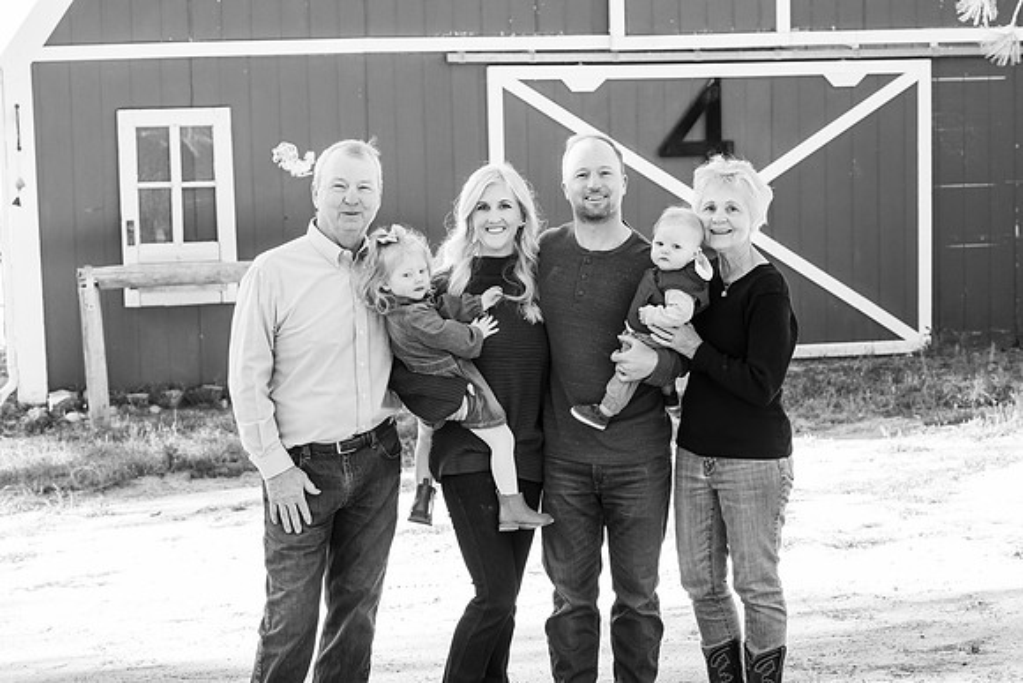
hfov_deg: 25.7
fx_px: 2245
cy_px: 342
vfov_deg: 17.3
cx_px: 512
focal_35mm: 79
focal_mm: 79
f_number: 6.3
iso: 1600
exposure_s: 1/320
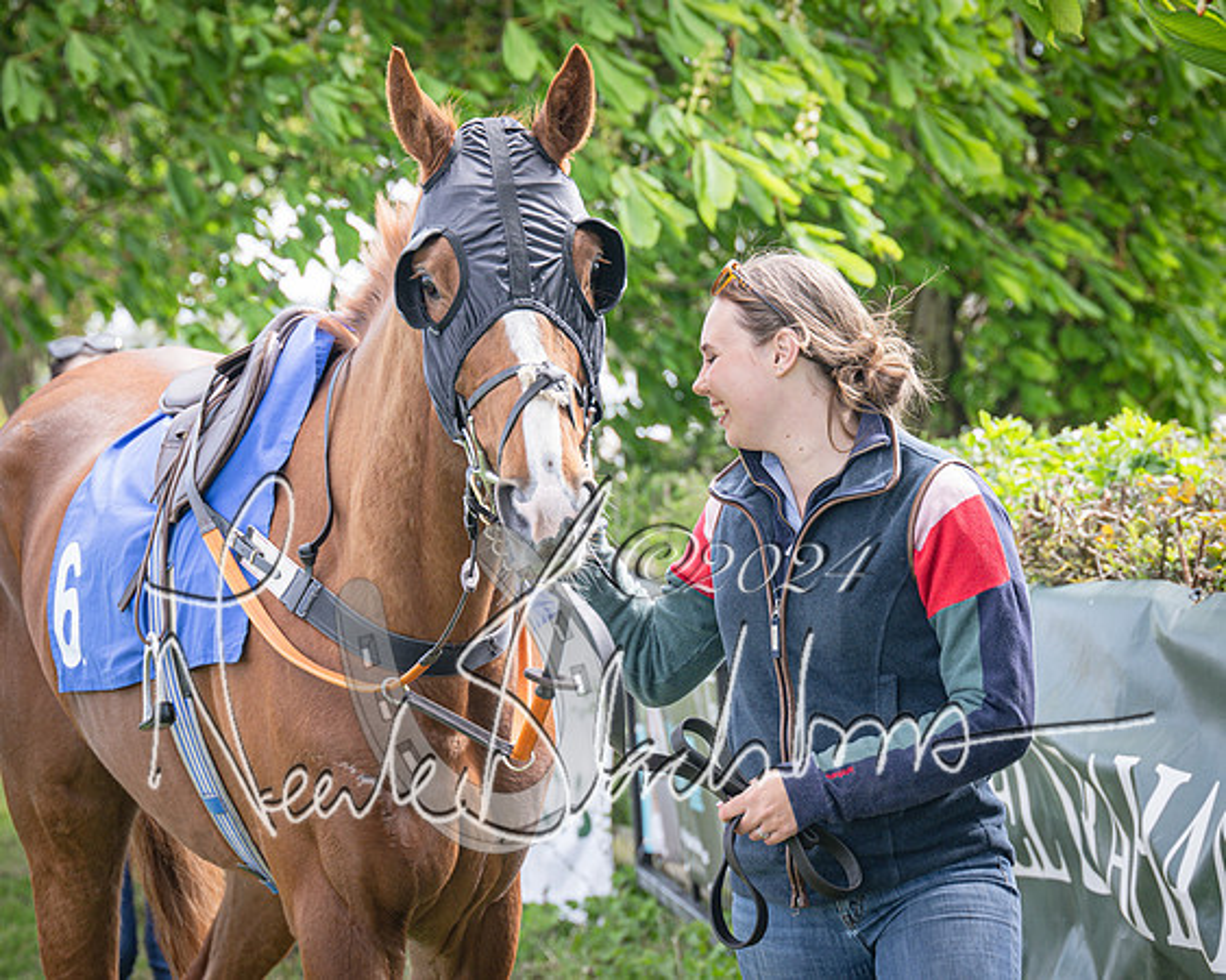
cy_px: 437
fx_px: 6656
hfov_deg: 10.5
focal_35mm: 183
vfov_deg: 8.4
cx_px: 718
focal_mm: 98
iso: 200
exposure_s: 1/200
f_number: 5
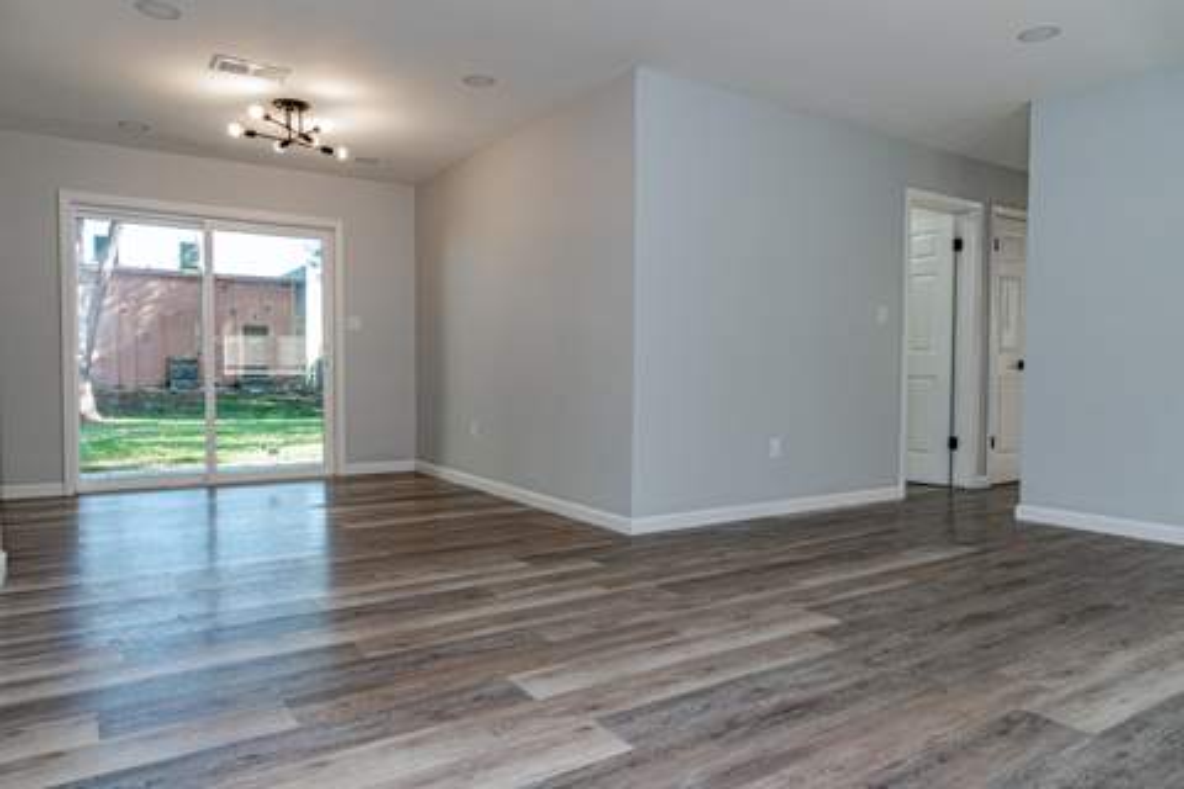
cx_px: 592
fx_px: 789
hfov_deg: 73.7
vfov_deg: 53.1
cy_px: 394
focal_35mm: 24
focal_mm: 24
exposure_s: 1/125
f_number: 7.1
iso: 500
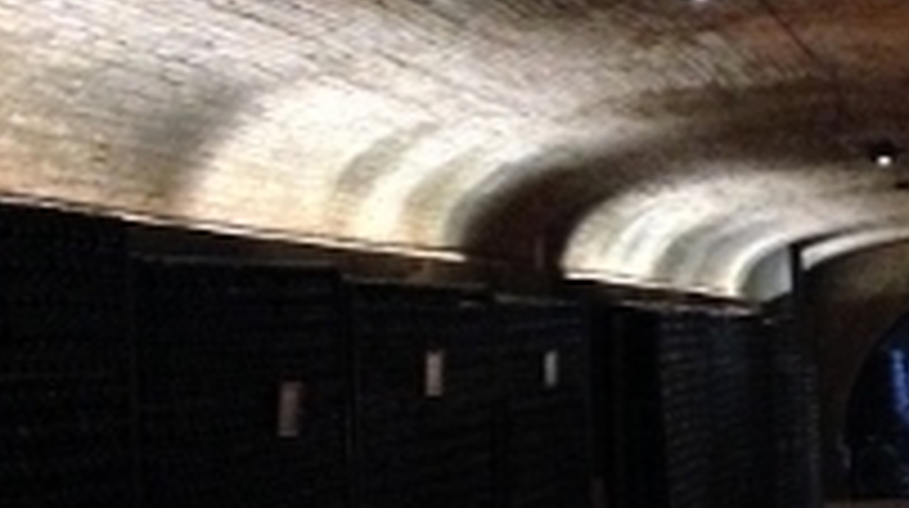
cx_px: 639
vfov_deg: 11.2
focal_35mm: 107
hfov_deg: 19.9
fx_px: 2576
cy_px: 405
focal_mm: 4.12
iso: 800
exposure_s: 1/15
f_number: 2.4
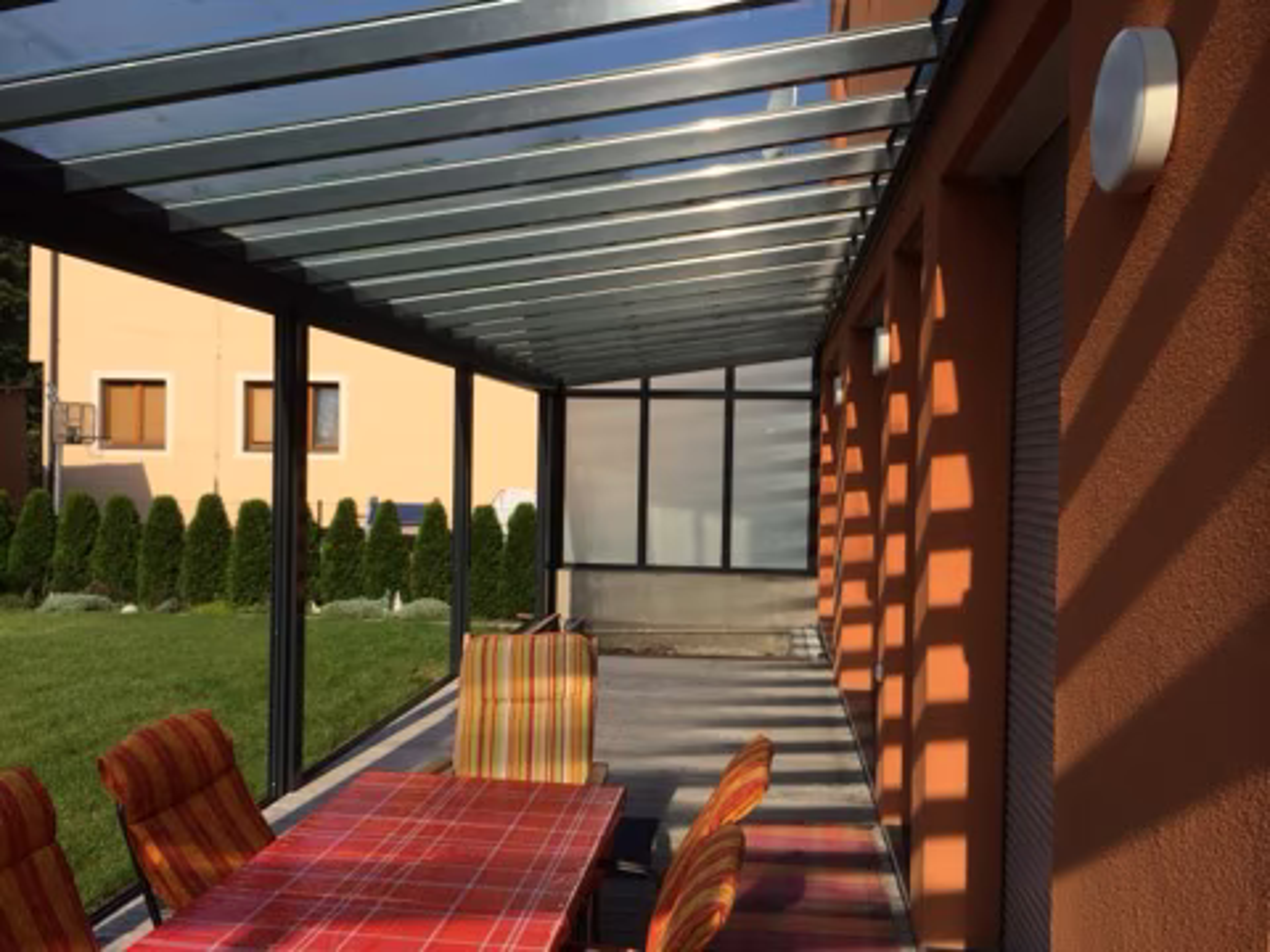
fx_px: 1101
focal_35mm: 30
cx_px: 635
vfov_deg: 46.8
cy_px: 476
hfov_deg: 60.0
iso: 40
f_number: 2.2
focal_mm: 4.12
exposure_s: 1/2053
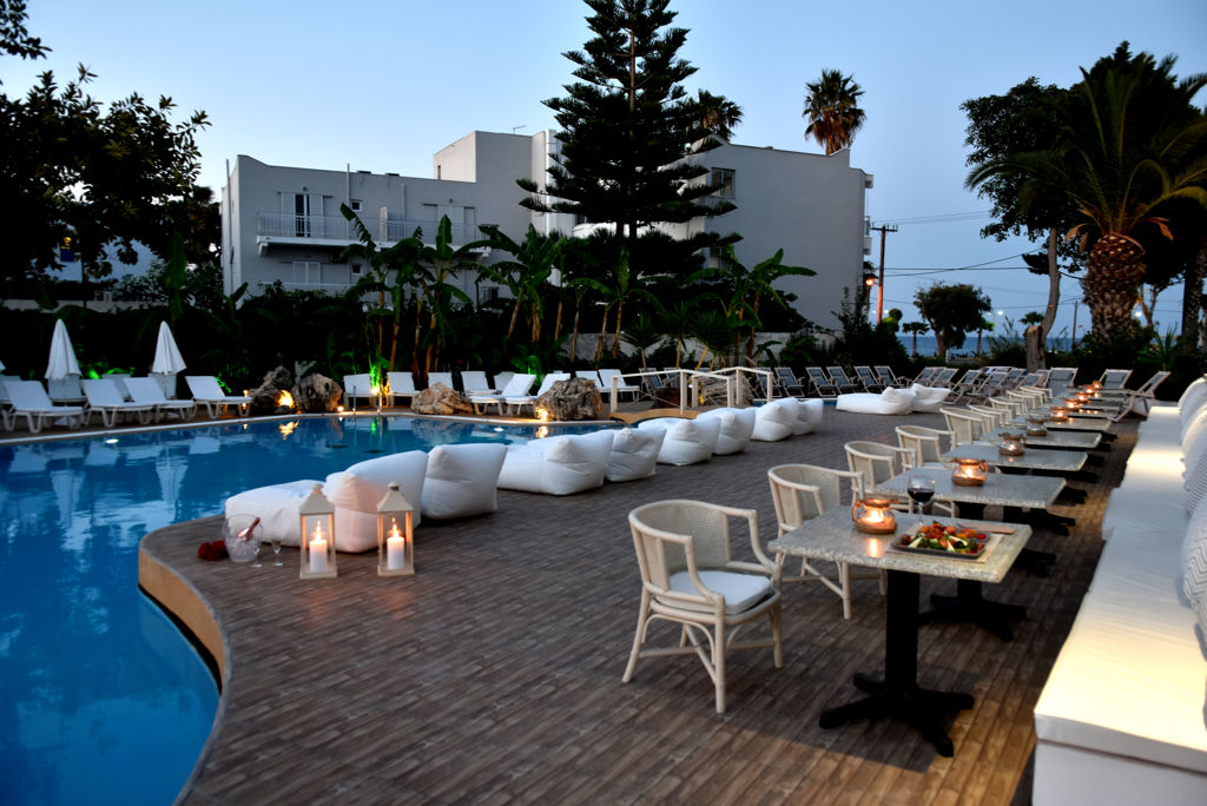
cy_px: 403
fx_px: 855
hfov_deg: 70.4
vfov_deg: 50.5
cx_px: 604
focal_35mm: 26
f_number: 2.8
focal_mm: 17
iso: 400
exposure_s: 1/30
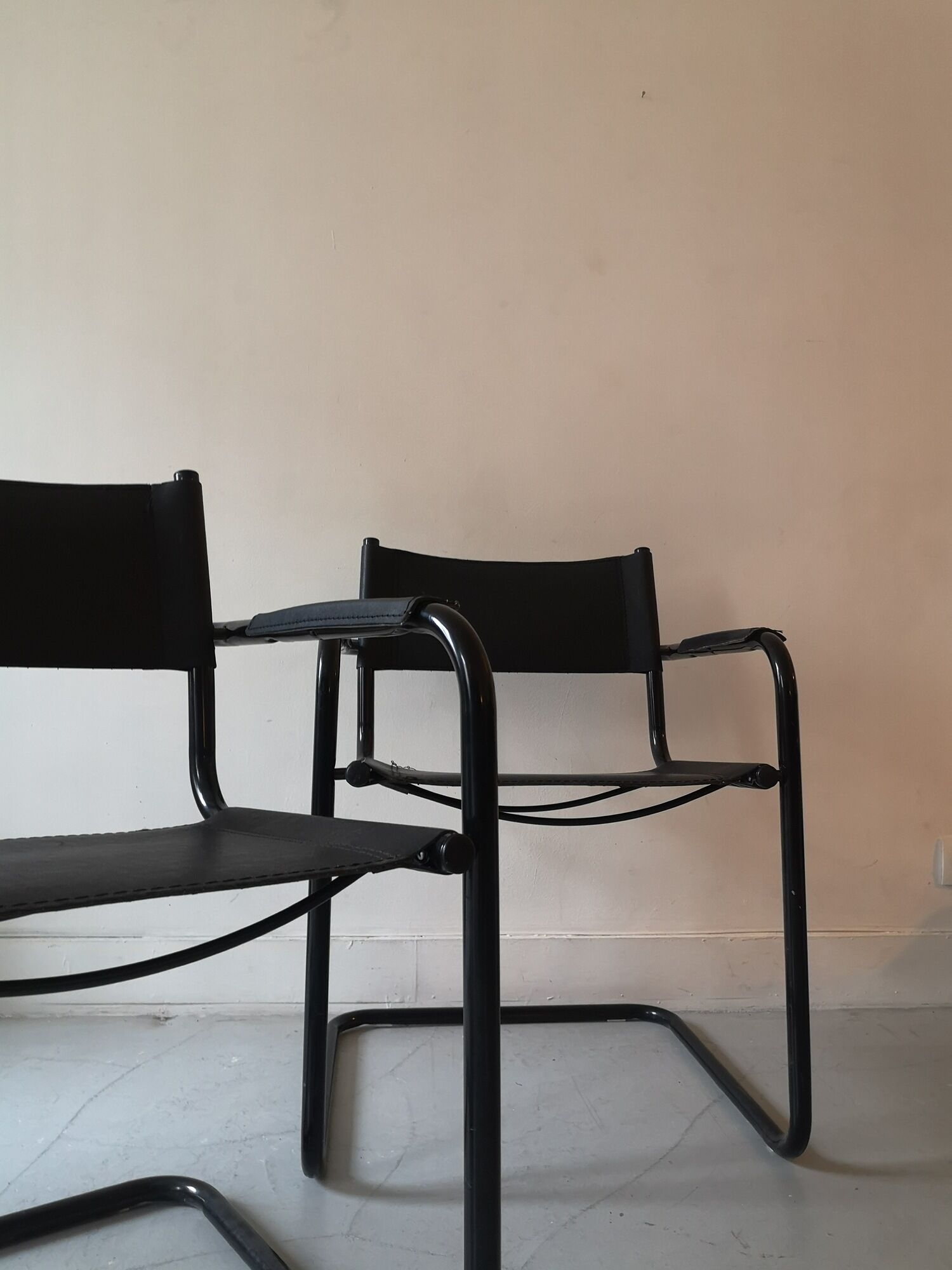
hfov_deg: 51.4
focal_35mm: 27
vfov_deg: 65.3
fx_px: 990
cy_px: 635
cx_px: 476
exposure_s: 1/33.3
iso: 320
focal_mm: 3.95
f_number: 1.8
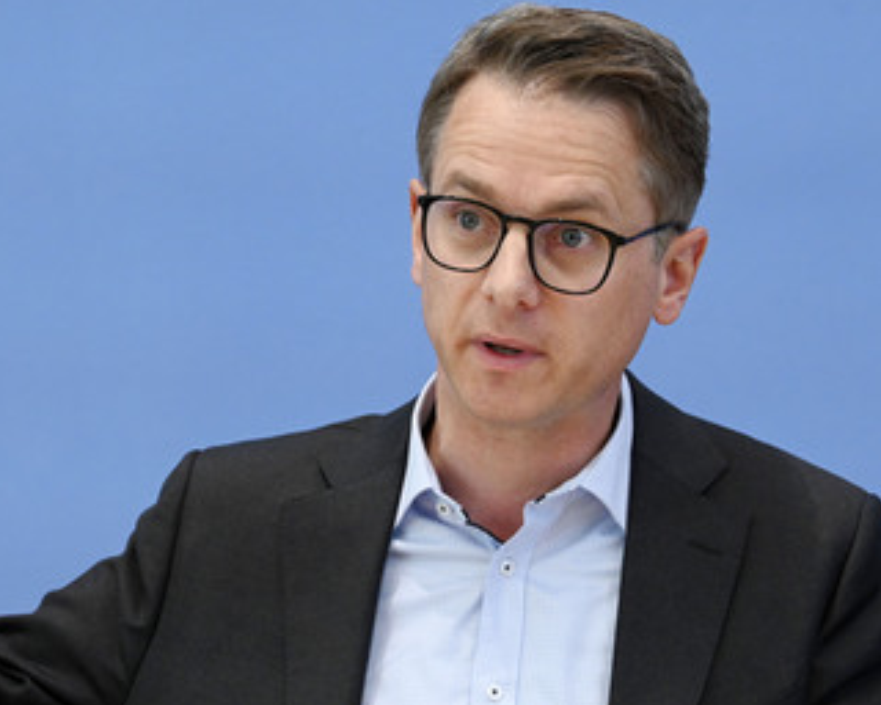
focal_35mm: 132
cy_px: 388
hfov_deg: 14.6
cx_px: 321
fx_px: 3442
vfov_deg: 11.7
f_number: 5.6
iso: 3200
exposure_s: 1/640
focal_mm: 100
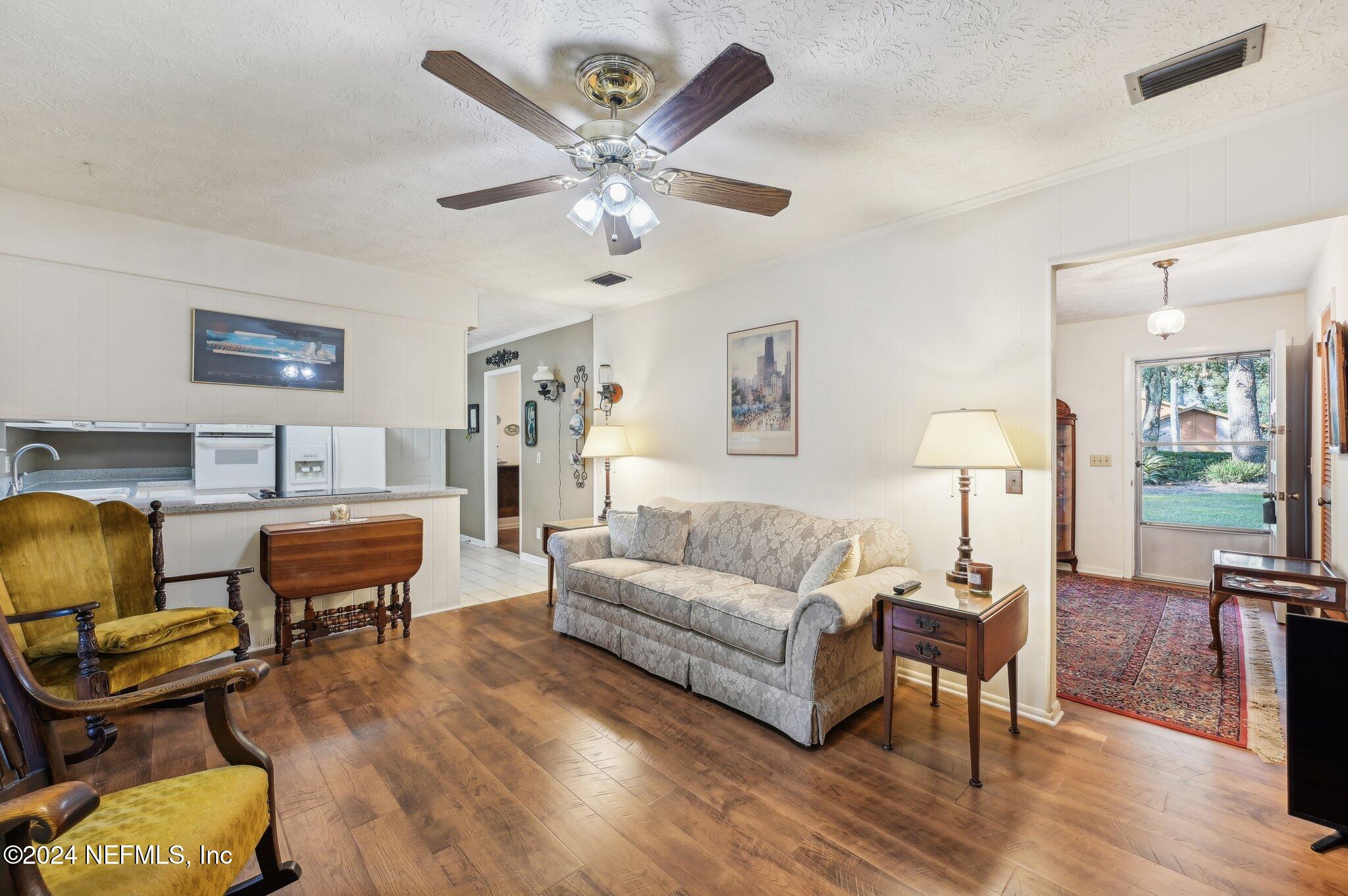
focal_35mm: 14
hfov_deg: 104.3
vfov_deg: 81.1
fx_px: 524
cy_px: 448
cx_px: 674
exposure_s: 1/4
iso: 400
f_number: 8
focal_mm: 14
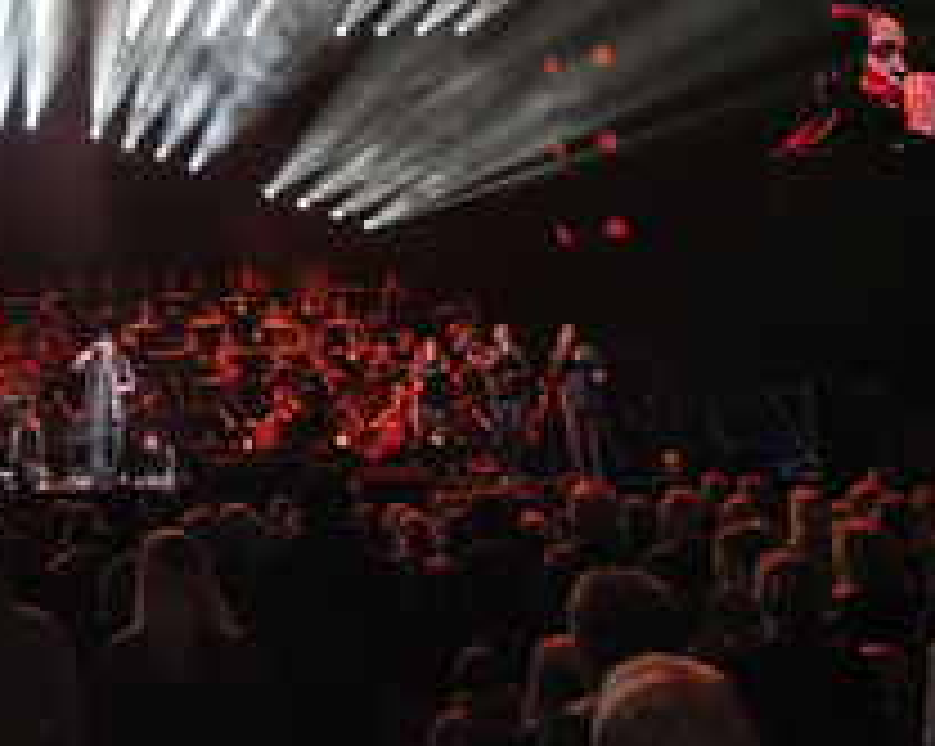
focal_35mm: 61
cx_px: -25
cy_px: 135
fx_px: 1686
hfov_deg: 28.8
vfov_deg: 24.5
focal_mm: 30
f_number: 4.5
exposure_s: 1/320
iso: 2500
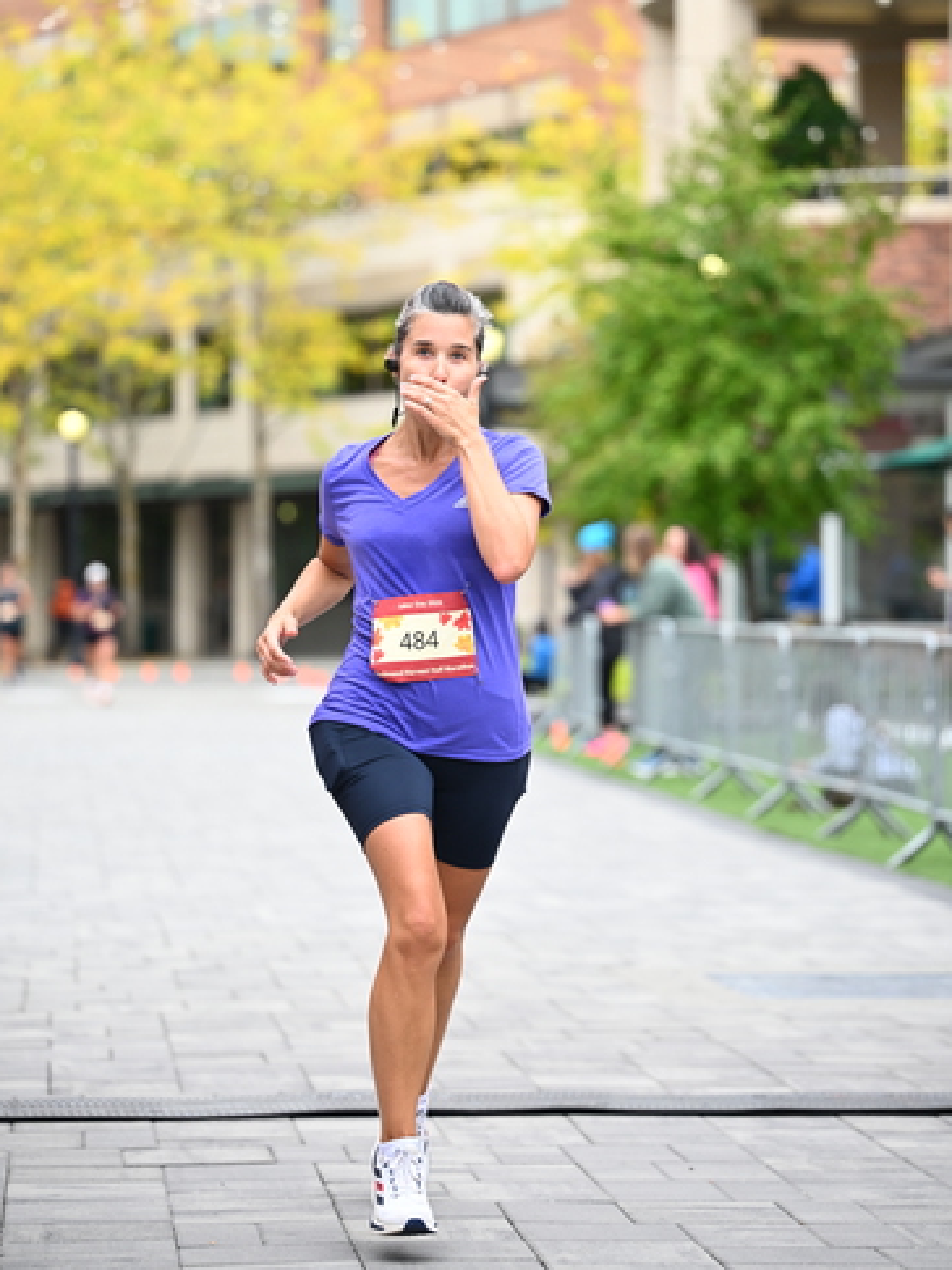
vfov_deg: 16.4
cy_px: 571
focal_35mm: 120
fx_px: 4398
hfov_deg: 12.4
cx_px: 477
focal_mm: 110
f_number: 2.8
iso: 640
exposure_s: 1/1600
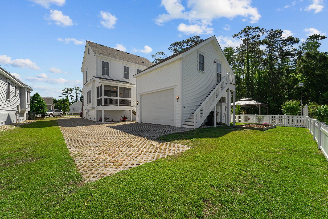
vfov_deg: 81.2
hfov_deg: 104.3
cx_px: 164
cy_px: 110
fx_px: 128
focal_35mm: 14
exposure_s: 1/320
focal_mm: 14
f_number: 8
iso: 100
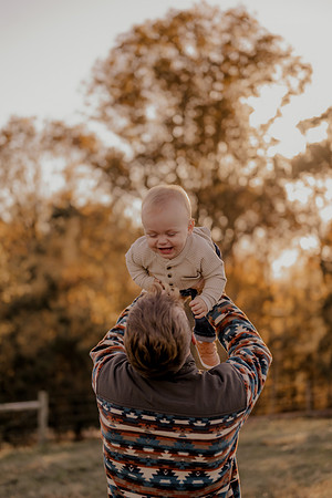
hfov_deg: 27.0
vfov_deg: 39.6
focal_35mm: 50
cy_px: 249
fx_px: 692
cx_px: 166
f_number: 1.8
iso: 250
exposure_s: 1/1600
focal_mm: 50
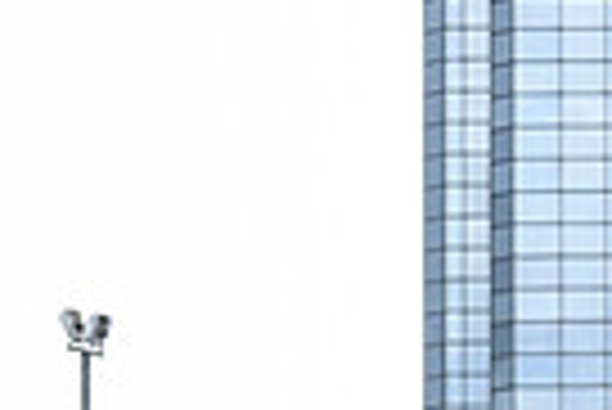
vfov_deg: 4.5
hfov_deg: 6.7
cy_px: 827
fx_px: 5088
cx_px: 1256
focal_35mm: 299
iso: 640
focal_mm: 70
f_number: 3.2
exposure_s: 1/1250
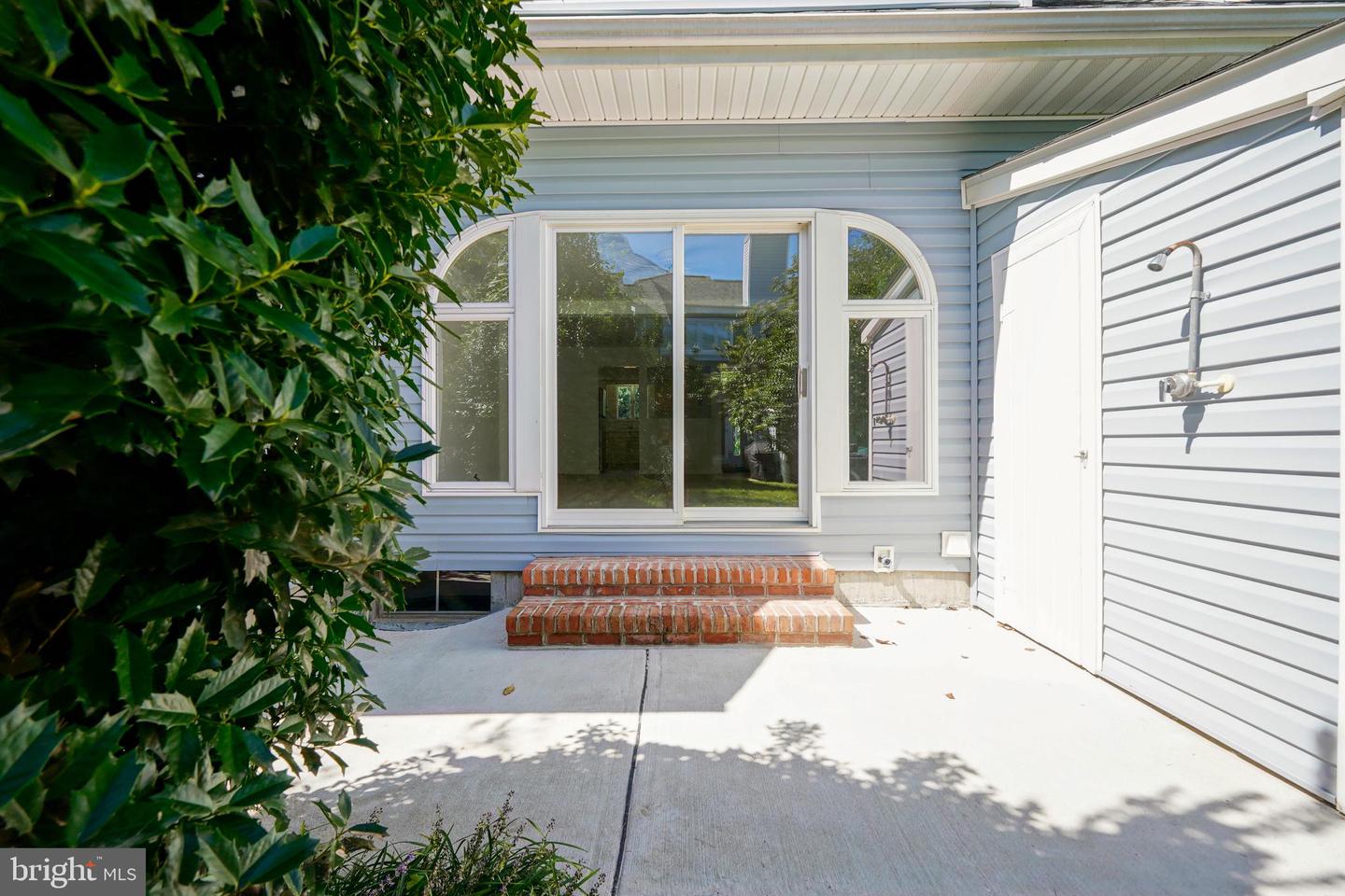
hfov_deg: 100.4
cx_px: 672
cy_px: 448
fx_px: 560
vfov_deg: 77.3
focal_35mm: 15
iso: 125
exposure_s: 1/125
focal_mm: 10
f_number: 5.6
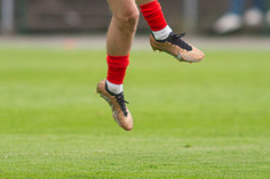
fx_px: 7727
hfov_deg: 2.0
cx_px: 135
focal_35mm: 1031
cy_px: -24
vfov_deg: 1.3
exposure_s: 1/1250
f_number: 4
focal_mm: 420
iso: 1250
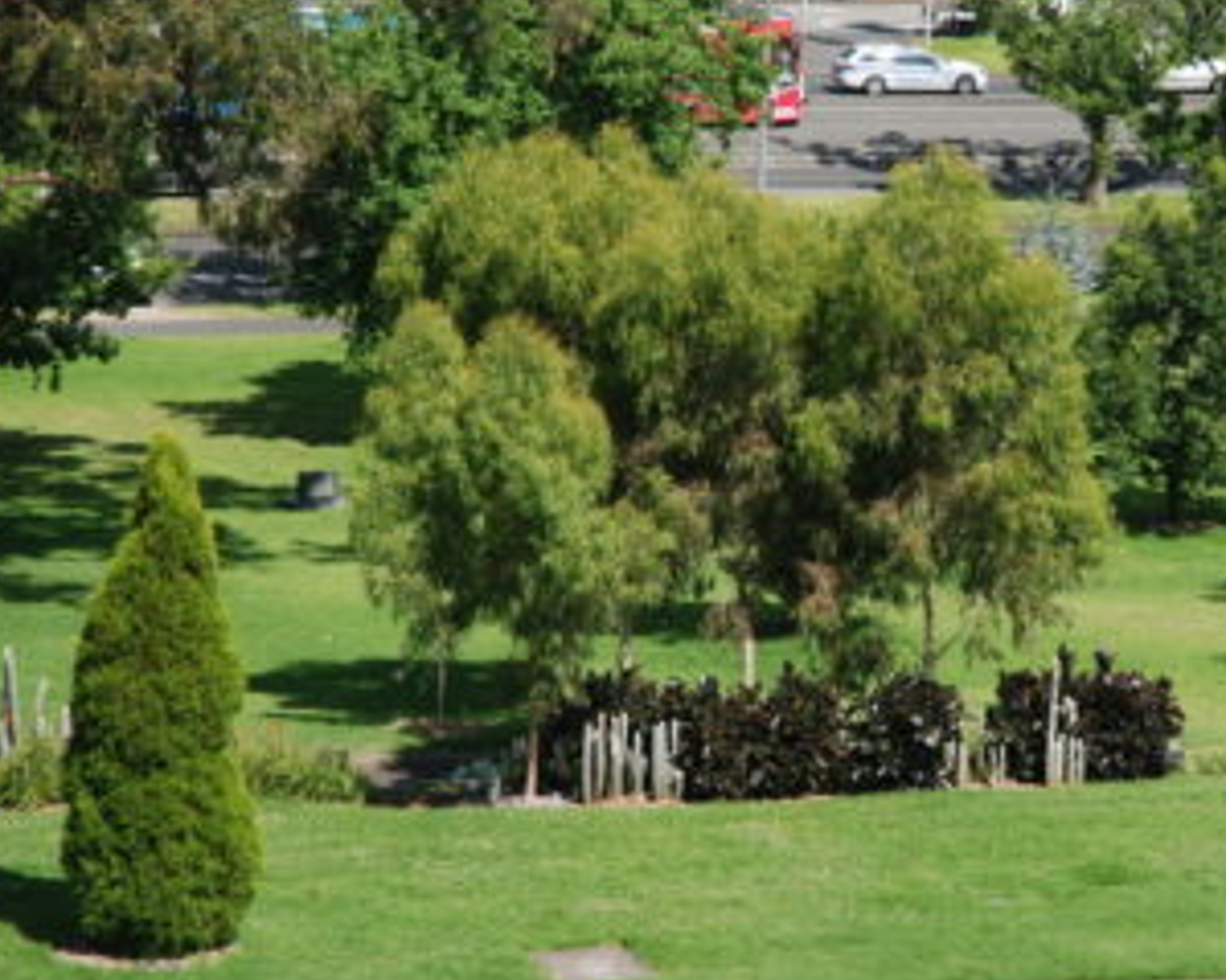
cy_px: 494
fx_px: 5985
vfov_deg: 9.4
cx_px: 832
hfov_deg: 11.7
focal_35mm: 165
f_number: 4.5
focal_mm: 70
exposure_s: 1/320
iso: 100
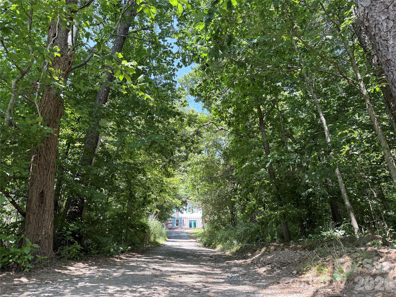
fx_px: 275
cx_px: 198
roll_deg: -0.6
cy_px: 148
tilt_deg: +25.0
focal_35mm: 24
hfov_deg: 71.6
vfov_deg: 56.8
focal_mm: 6.76
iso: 100
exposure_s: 1/339
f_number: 1.78
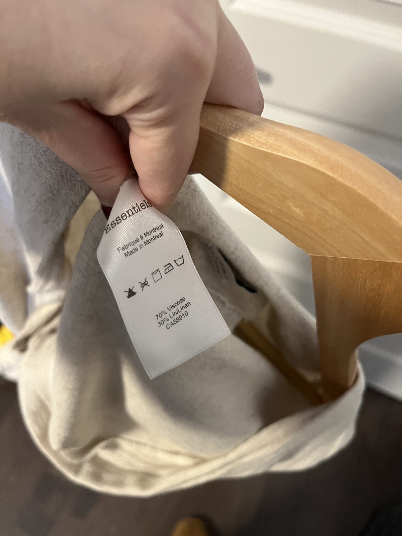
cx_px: 201
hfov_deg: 53.1
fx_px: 403
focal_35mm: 26
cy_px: 268
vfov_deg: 67.3
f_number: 1.6
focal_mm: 5.1
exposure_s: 1/60
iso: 500
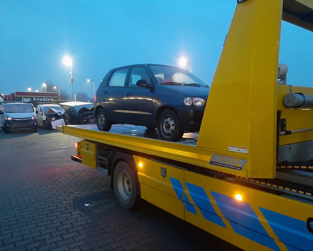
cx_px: 170
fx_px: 259
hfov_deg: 62.1
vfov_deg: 51.5
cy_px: 127
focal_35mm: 28
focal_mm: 3.93
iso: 1000
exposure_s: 1/17
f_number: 1.7
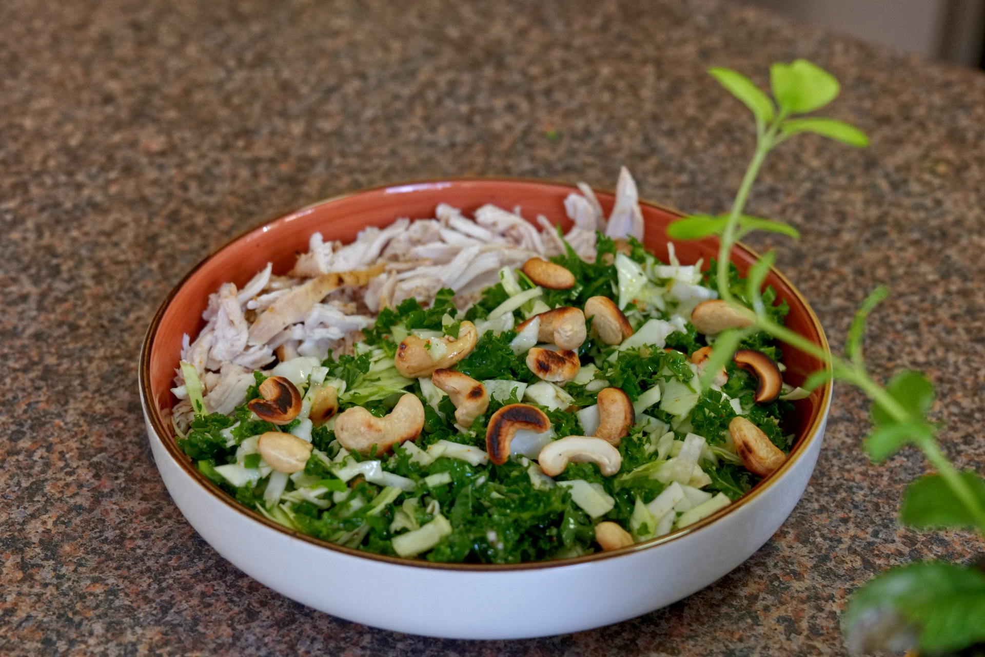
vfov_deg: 22.6
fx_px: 1642
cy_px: 328
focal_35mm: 60
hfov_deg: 33.4
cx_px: 492
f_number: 7.1
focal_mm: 60
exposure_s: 1/60
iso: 4000
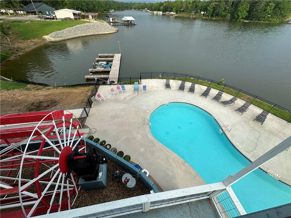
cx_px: 146
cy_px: 109
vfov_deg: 85.7
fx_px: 118
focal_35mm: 14
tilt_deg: -40.4
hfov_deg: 102.1
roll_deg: -1.0
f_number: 2.2
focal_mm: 2.22
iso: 40
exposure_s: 1/662
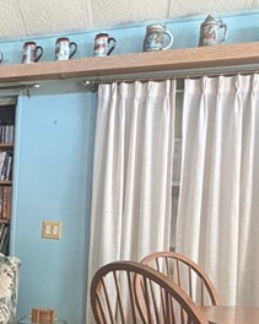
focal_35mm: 53
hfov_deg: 24.0
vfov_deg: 34.9
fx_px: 508
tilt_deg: -1.5
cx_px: -103
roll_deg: -2.2
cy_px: 223
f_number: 2.2
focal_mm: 2.22
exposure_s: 1/119
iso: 320
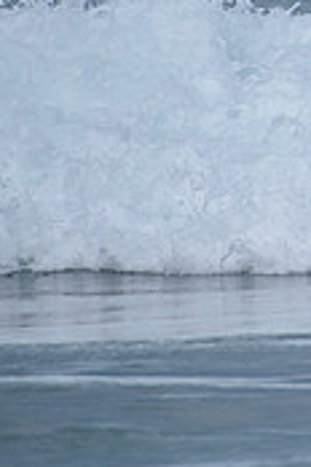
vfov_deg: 1.2
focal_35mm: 1666
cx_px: 684
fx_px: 21587
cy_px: 1
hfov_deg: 0.8
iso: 250
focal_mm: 500
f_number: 5.6
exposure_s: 1/2000
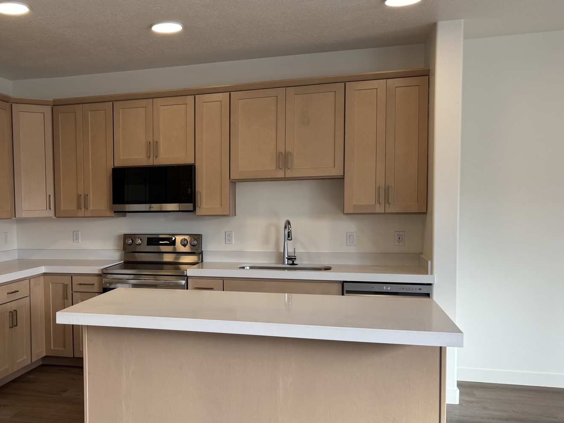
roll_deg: +0.7
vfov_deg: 38.6
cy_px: 234
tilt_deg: -5.1
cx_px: 131
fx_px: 603
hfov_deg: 47.9
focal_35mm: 37
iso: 64
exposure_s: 1/160
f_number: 1.78
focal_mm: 6.76
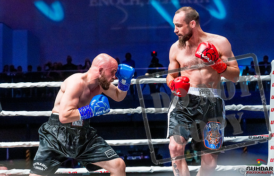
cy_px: 94
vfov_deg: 16.1
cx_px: 141
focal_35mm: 82
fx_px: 620
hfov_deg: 24.9
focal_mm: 70
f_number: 4
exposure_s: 1/1000
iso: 4000
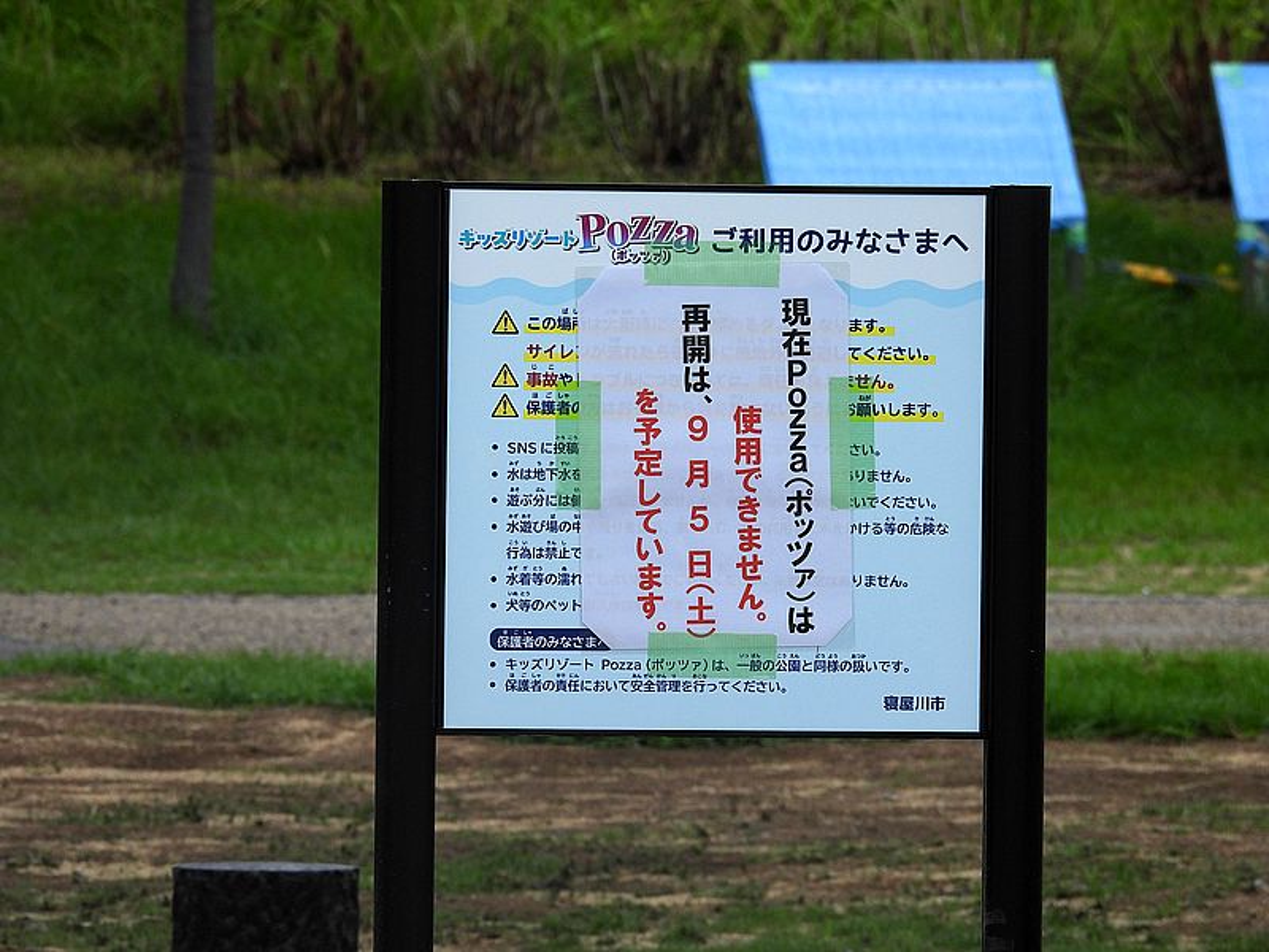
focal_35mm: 500
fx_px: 18330
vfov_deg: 3.0
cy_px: 476
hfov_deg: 4.0
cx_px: 634
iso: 100
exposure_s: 1/500
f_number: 5
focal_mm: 89.2
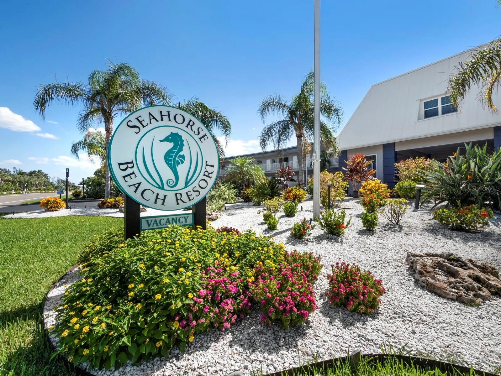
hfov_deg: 102.0
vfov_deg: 85.7
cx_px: 250
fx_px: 203
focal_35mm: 14
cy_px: 188
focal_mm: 7
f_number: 10
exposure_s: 1/640
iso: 400
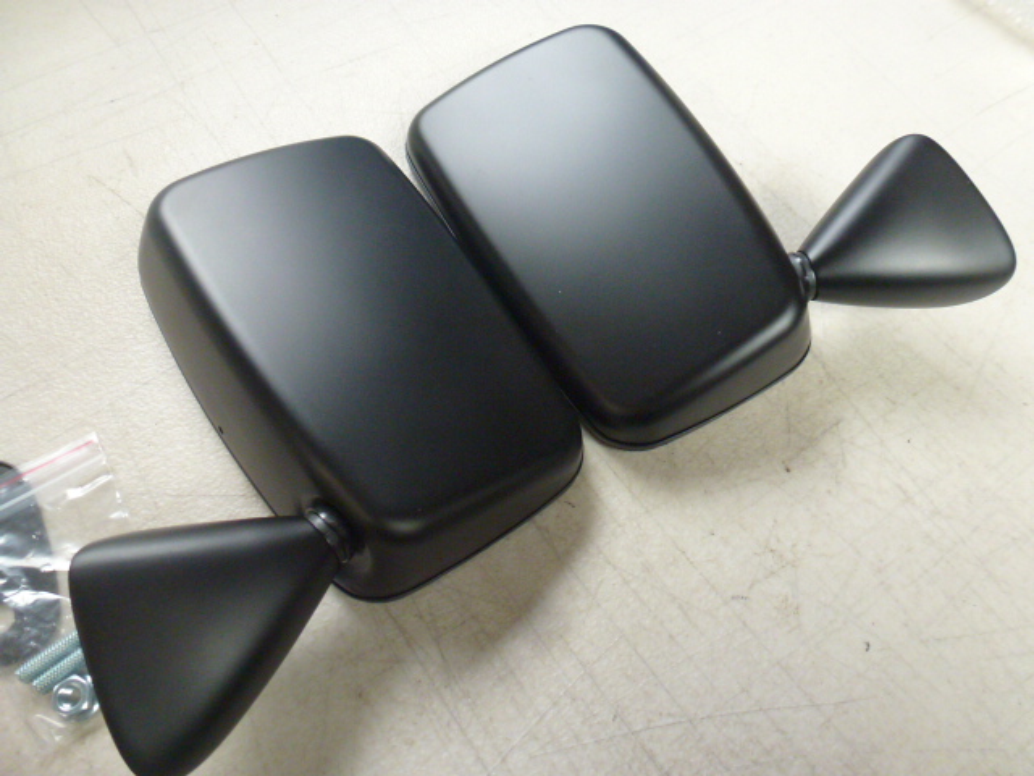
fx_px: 717
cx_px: 517
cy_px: 388
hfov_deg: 71.6
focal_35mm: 24
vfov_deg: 56.8
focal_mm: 4.3
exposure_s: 1/60
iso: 400
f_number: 3.3
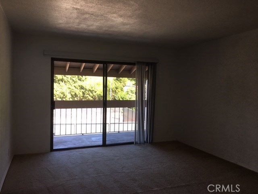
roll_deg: -1.1
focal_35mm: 29
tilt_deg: -1.6
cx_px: 129
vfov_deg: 48.2
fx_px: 216
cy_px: 97
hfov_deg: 61.7
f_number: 2.2
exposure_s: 1/60
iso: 25
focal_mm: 4.15
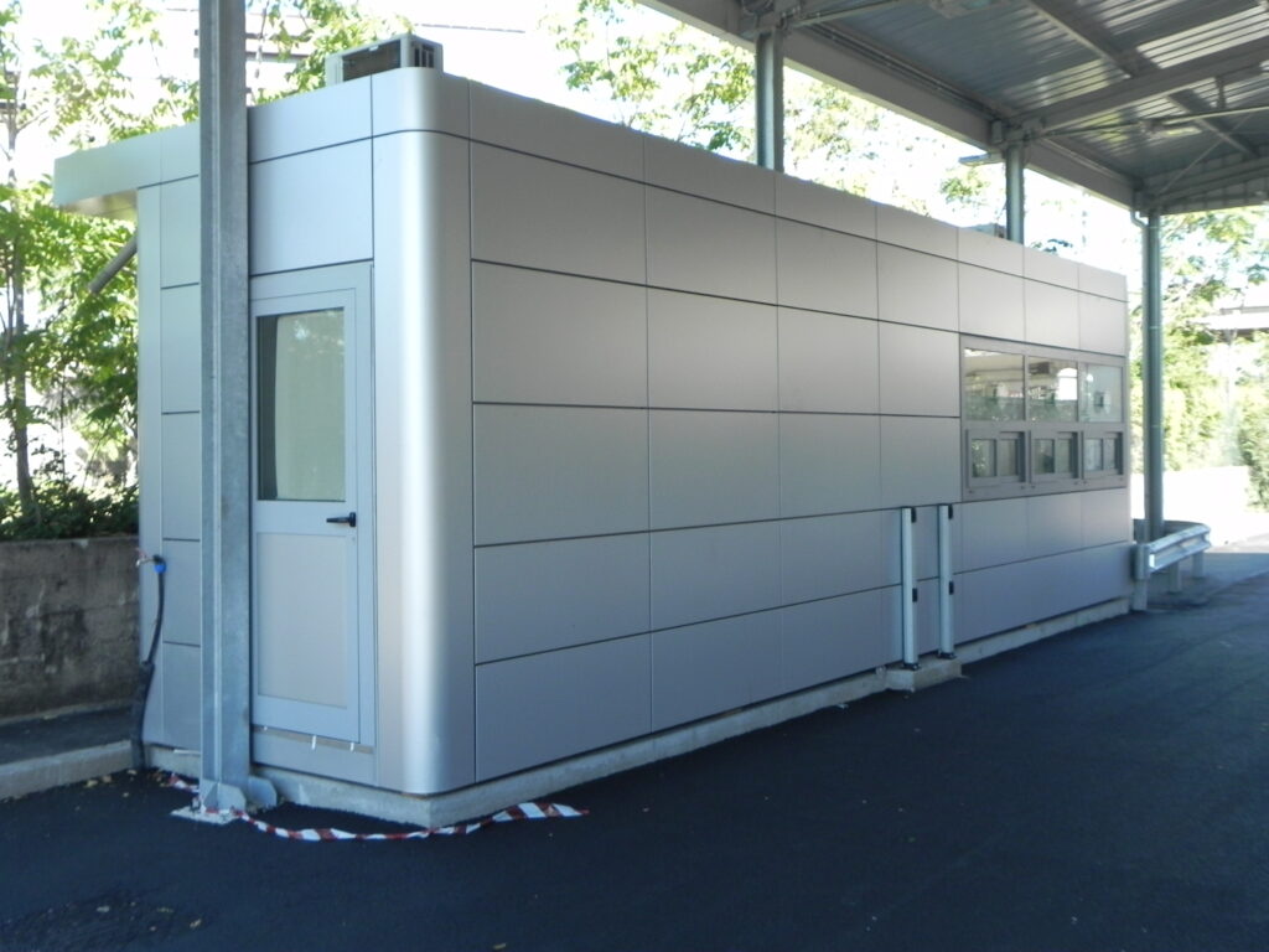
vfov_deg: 38.7
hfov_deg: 50.1
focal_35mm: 37
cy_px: 476
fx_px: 1356
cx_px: 634
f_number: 4.5
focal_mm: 6.6
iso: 160
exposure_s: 1/122
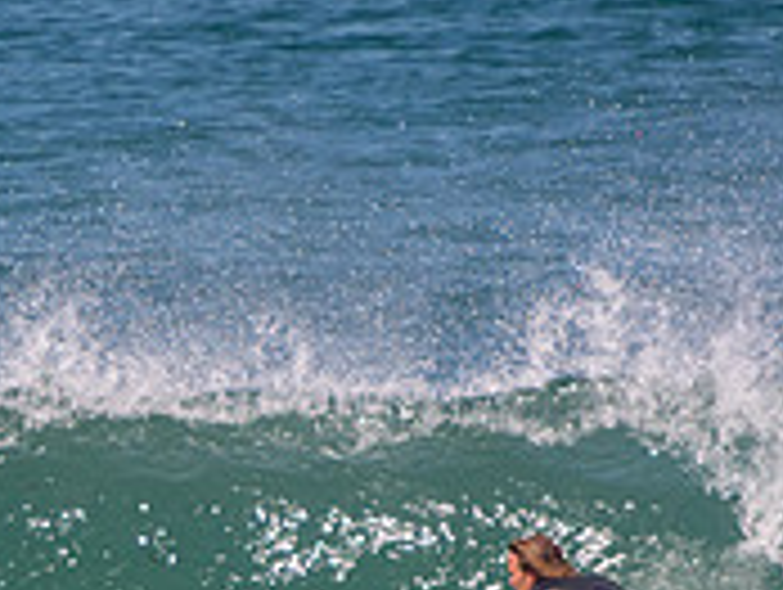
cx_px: 198
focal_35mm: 1921
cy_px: 687
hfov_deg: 1.0
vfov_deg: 0.8
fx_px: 43512
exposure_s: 1/1250
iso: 220
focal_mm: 400
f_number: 5.6
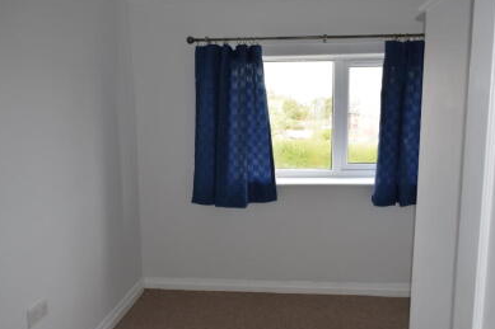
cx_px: 253
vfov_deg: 39.9
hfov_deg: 57.2
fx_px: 454
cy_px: 184
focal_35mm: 33
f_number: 5.6
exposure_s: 1/125
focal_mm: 18
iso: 800
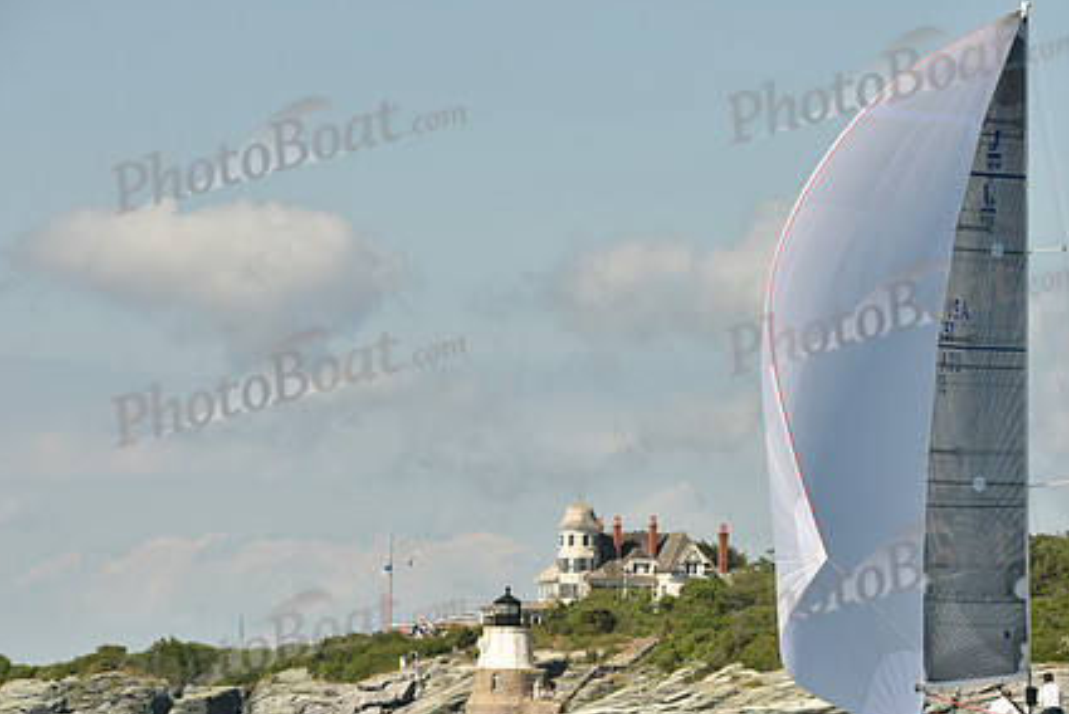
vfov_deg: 5.0
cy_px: 476
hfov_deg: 7.5
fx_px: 8112
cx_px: 599
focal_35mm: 273
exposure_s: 1/1000
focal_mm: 200
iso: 250
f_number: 7.1
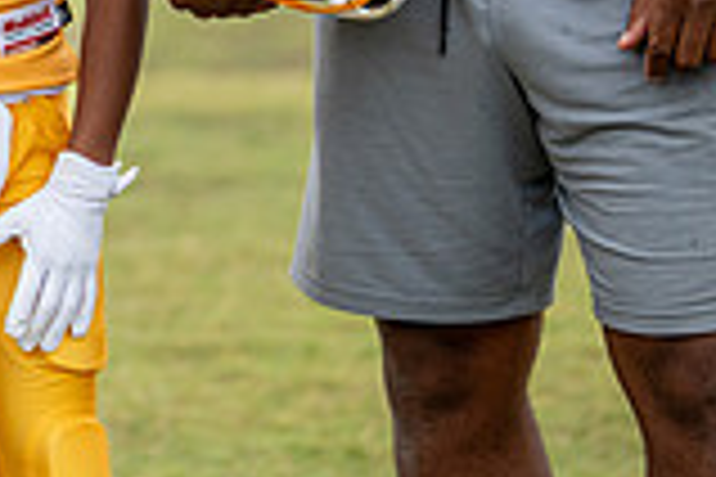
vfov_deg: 6.8
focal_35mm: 200
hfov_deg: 10.2
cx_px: 19
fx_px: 3977
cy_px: -242
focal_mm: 50
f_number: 1.2
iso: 320
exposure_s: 1/2000
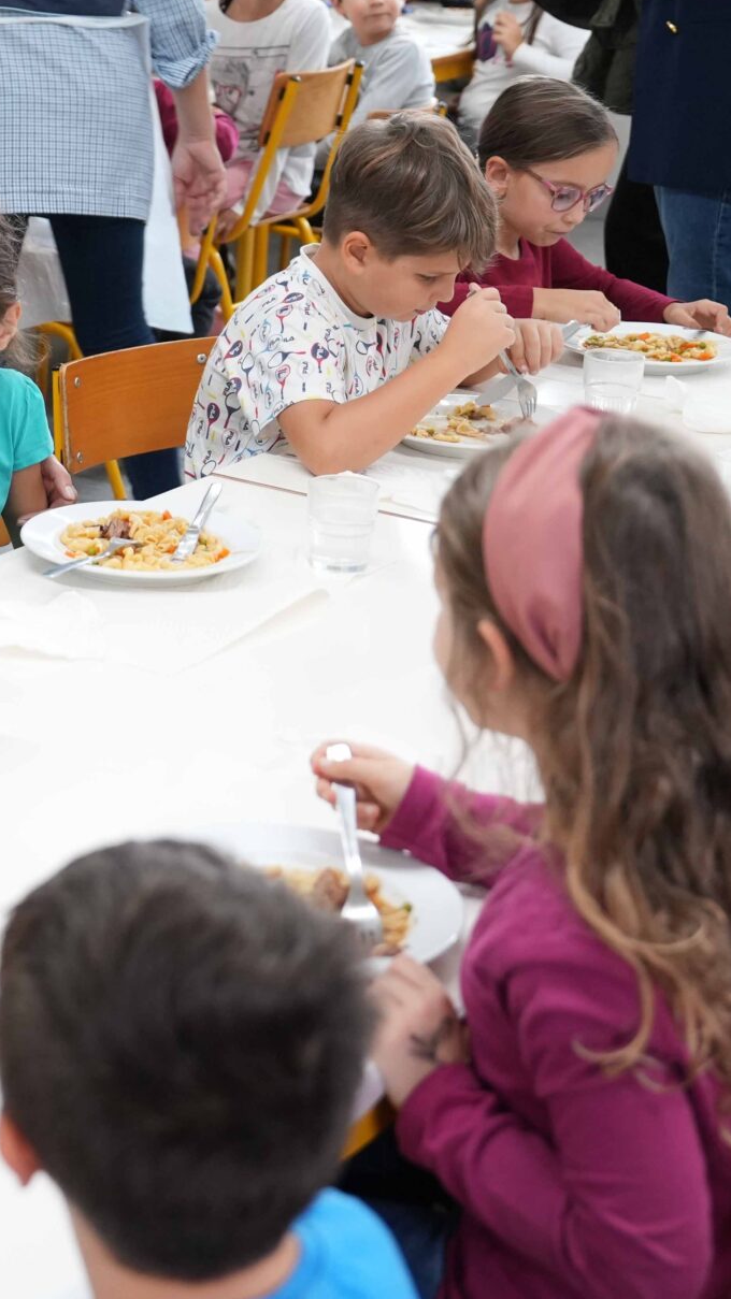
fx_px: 2447
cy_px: 480
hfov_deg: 16.1
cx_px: -224
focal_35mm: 71
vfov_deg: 29.6
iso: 1600
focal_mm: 32
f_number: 2.8
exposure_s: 1/80
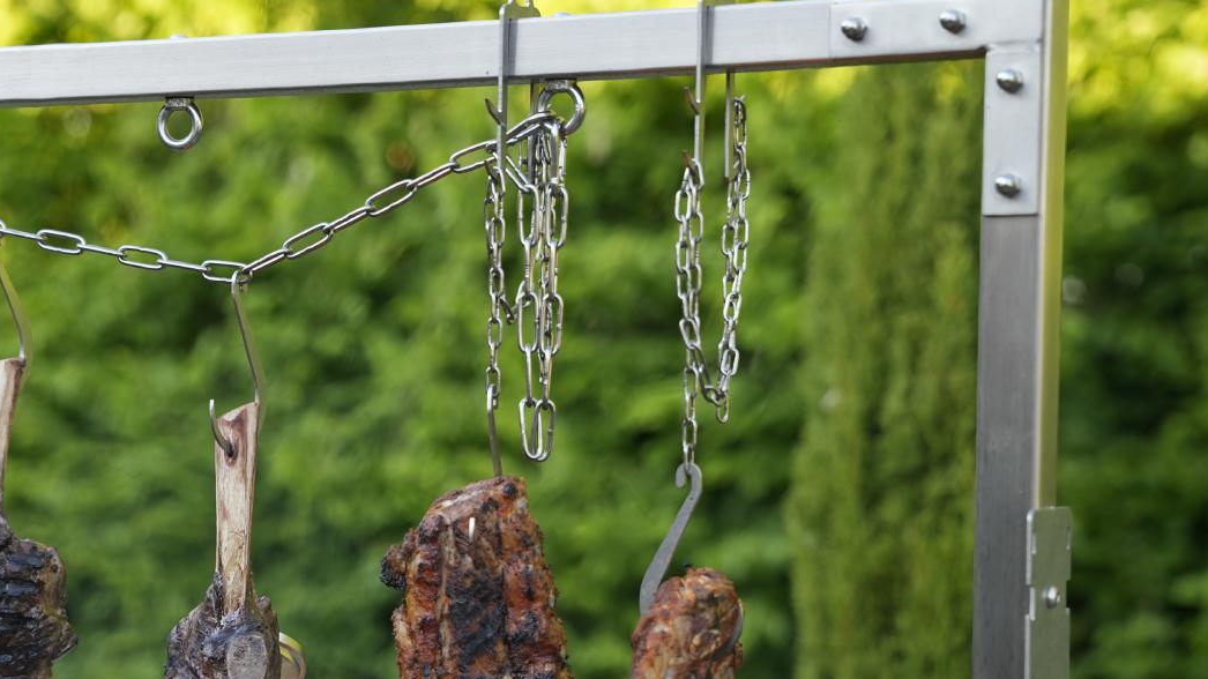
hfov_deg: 20.9
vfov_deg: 11.9
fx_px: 3258
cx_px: 327
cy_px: 545
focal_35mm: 102
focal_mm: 52.9
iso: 200
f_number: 3.2
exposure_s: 1/200
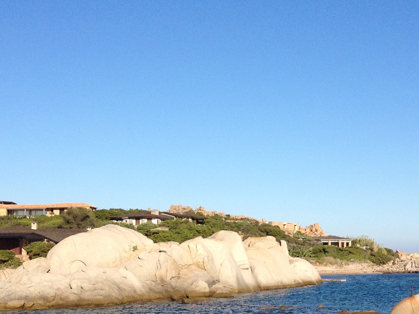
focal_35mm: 78
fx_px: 944
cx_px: 237
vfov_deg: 18.8
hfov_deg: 25.0
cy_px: 224
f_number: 2.4
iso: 64
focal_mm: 4.28
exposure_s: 1/2123
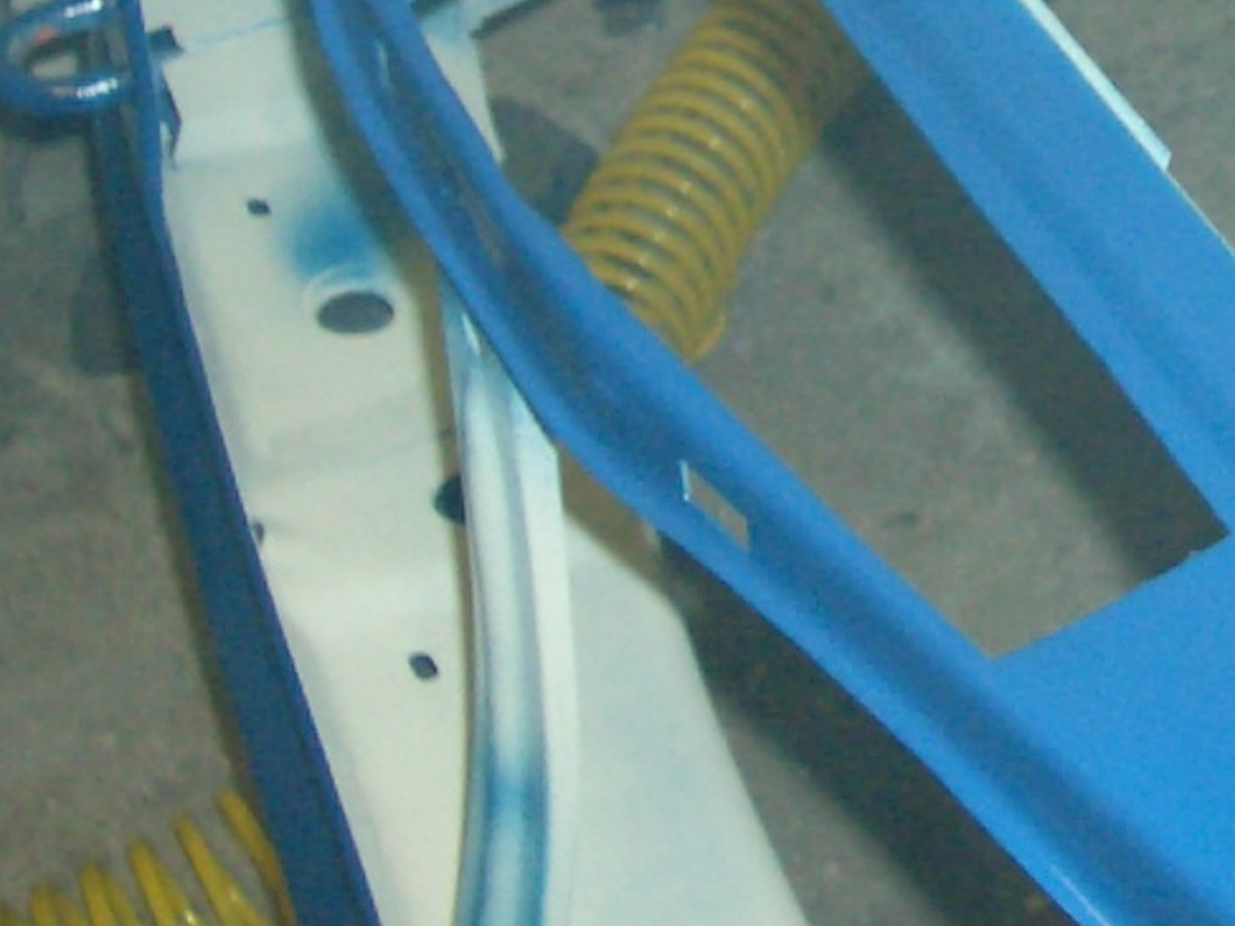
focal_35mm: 115
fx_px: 4102
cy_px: -310
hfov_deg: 16.2
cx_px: 1638
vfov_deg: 12.4
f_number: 2.6
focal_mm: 5.8
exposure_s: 1/60
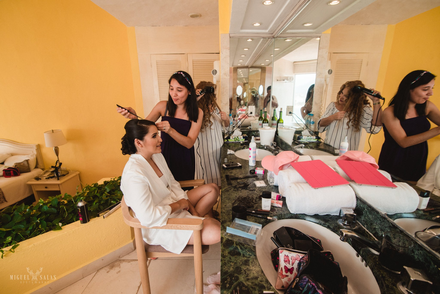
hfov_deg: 96.7
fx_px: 196
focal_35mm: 16
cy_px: 147
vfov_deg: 73.8
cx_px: 220
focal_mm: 16
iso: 400
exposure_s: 1/320
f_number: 4
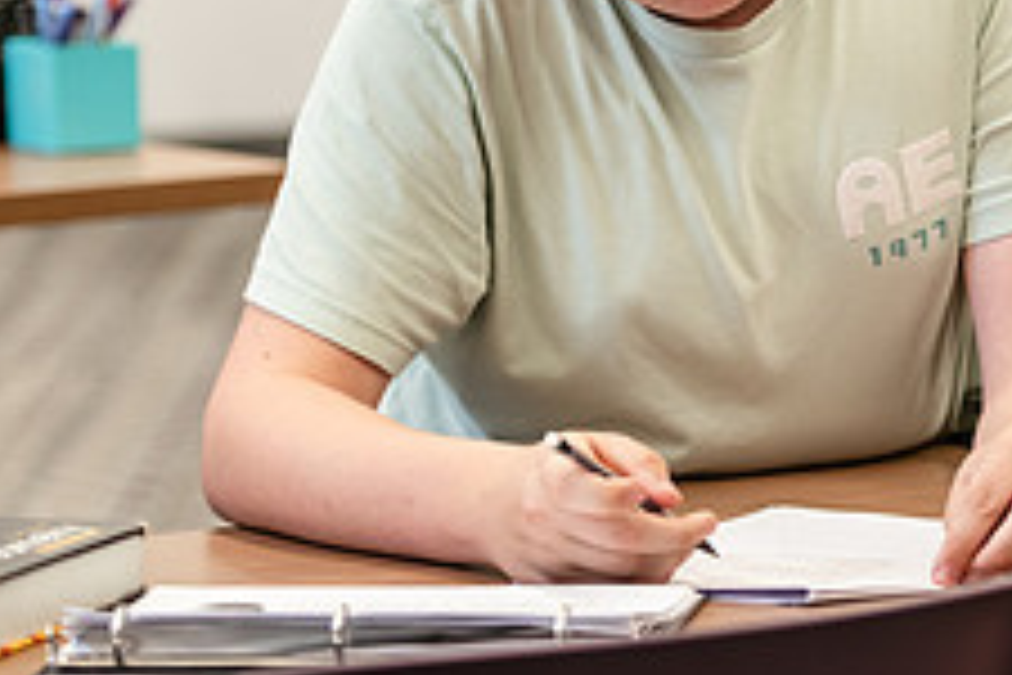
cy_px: 169
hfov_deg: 8.7
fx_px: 6662
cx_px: 927
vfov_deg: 5.8
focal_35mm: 237
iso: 800
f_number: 2.8
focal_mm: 92
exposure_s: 1/200
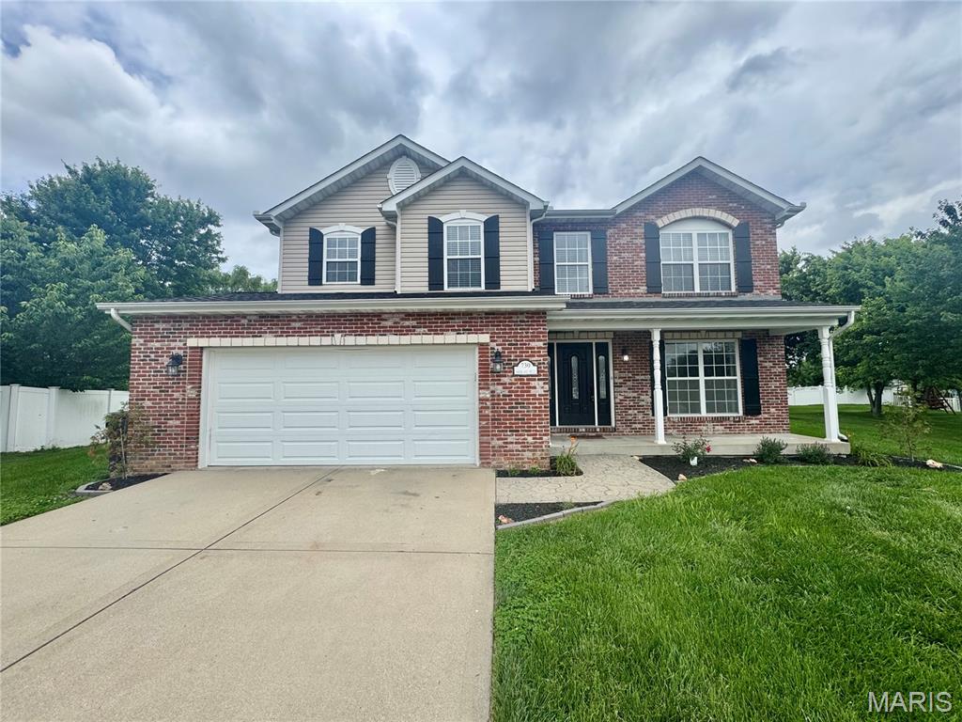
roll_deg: +0.5
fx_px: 389
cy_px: 361
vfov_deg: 85.7
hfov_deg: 102.1
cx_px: 481
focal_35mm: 14
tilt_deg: +4.7
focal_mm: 2.22
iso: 50
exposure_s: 1/1256
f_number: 2.2
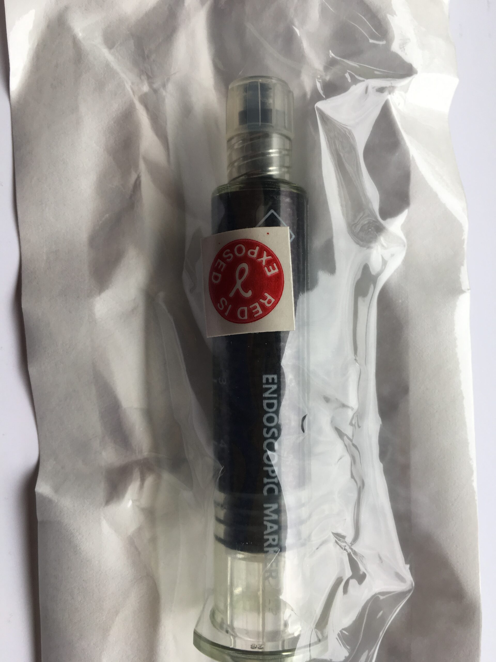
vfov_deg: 61.7
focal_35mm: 29
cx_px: 248
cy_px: 331
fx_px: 554
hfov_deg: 48.2
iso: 32
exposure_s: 1/100
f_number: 2.2
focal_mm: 4.15
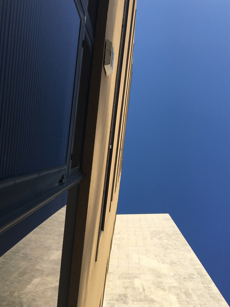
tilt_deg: +86.5
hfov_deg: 41.8
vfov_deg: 53.9
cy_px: 165
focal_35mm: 34
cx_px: 108
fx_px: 301
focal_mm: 4.15
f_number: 2.2
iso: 25
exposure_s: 1/1637
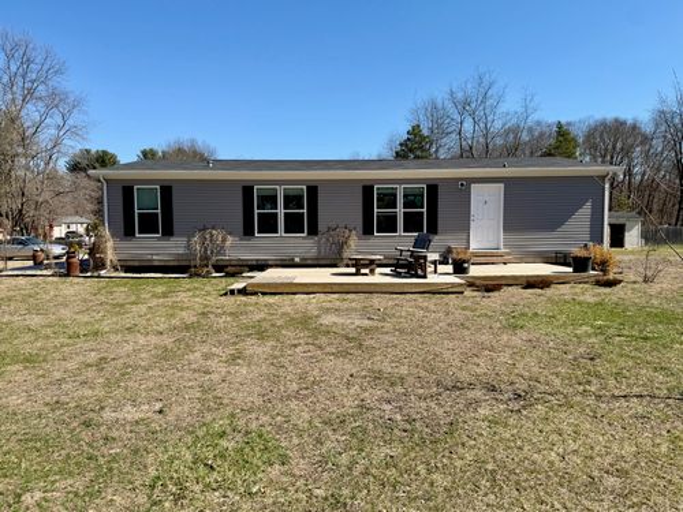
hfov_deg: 71.6
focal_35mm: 24
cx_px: 342
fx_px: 474
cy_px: 256
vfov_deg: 56.8
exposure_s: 1/3953
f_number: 1.78
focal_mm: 6.76
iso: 80
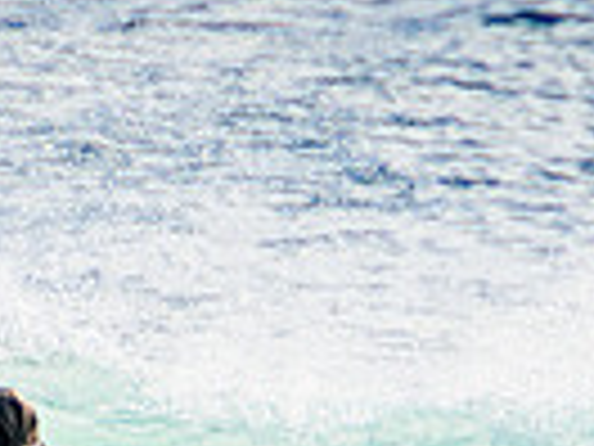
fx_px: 43551
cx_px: 140
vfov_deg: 0.6
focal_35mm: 2538
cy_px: 741
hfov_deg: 0.8
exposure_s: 1/2000
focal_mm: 400
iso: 220
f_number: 5.6
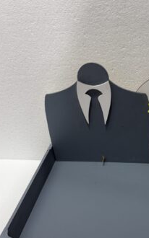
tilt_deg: -33.5
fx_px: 254
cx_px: 117
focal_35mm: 39
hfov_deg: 32.0
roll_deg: +2.7
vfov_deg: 49.6
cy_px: 157
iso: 100
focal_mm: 5.96
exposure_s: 1/100
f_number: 1.6
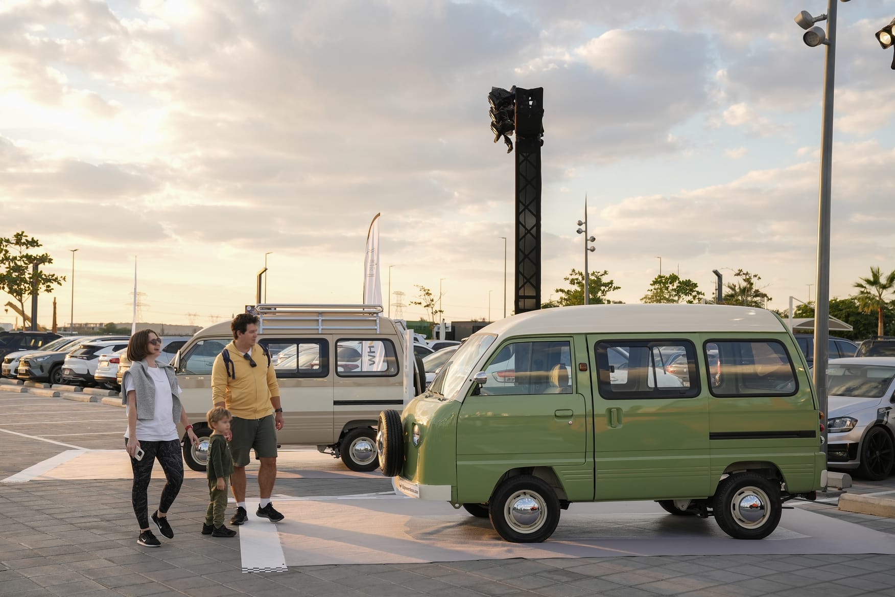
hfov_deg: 50.7
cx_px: 448
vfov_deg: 35.1
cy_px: 298
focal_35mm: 38
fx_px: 945
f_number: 4
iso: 200
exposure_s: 1/320
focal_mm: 38
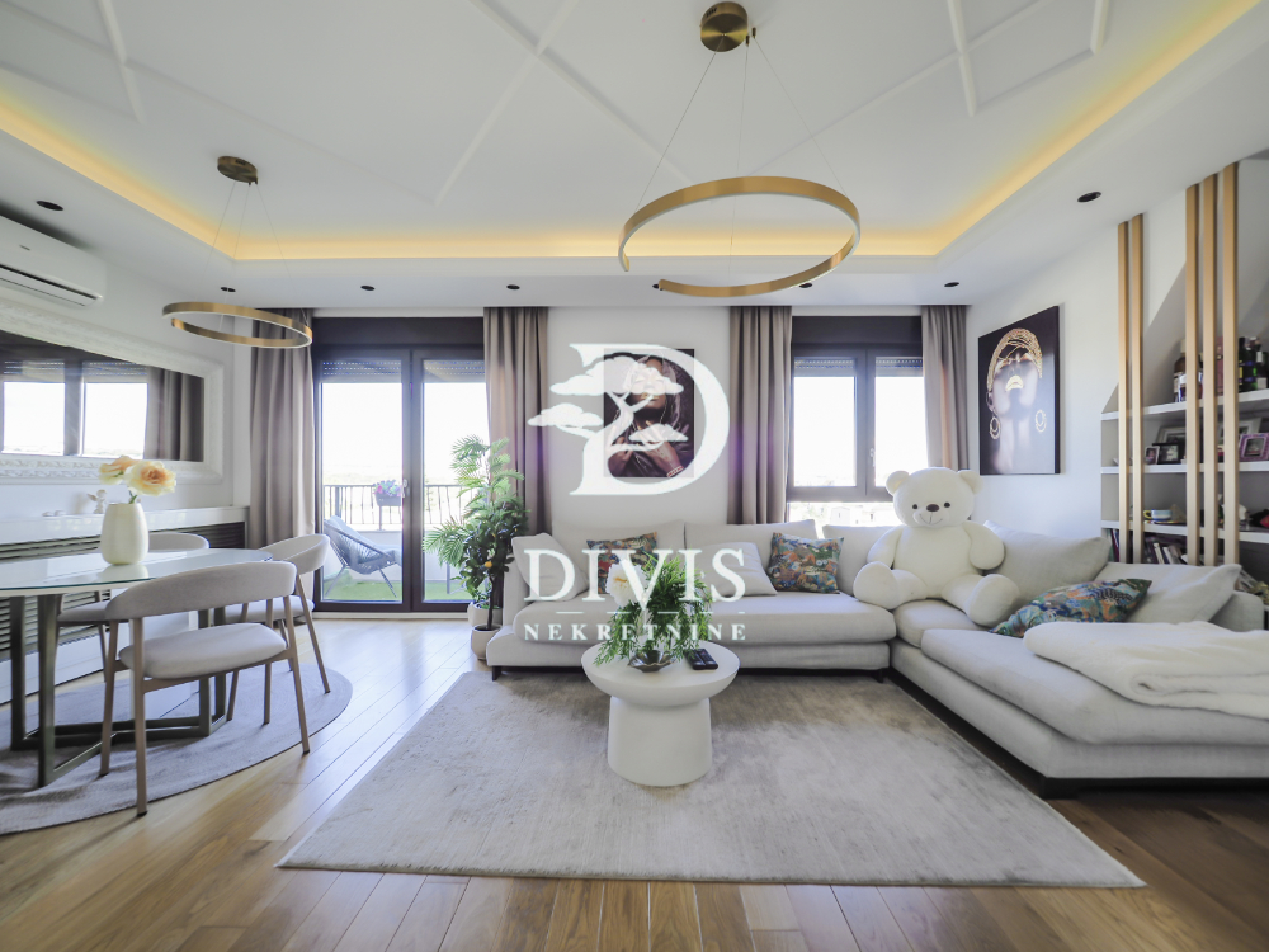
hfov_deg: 102.1
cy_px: 476
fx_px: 513
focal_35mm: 14
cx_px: 634
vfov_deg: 85.7
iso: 200
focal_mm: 7
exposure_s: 1/60
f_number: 2.8
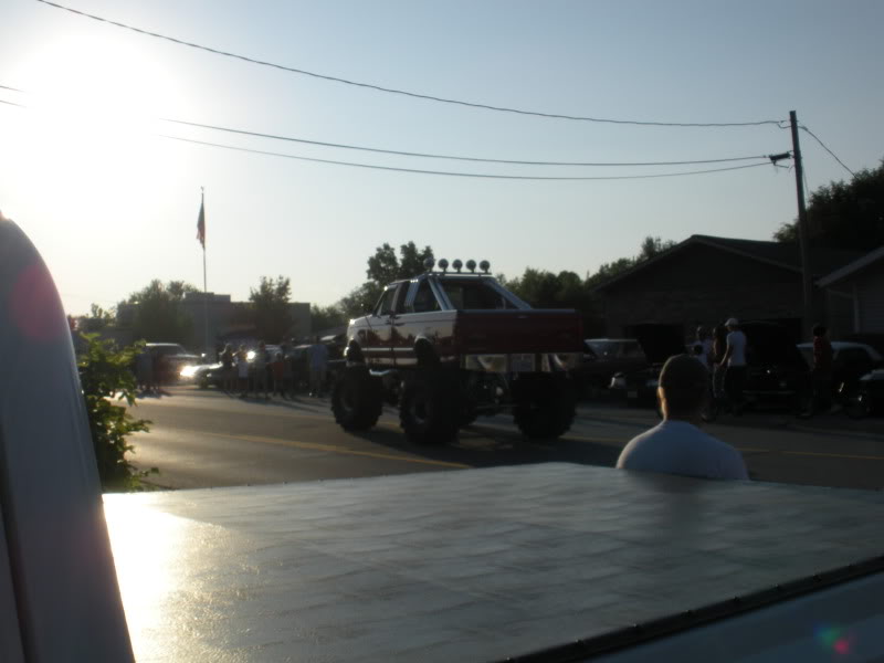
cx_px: 442
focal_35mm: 44
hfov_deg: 42.9
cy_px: 332
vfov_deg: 32.9
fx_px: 1124
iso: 64
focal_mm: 7.7
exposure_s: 1/505
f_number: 6.4
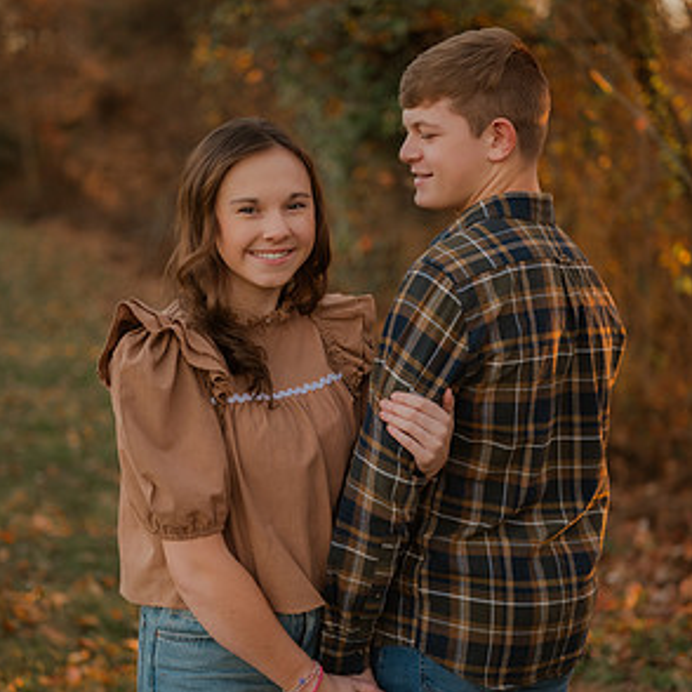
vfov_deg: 26.4
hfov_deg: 26.5
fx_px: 1470
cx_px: 342
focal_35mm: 65
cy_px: 414
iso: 125
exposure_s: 1/125
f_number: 1.8
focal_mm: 50
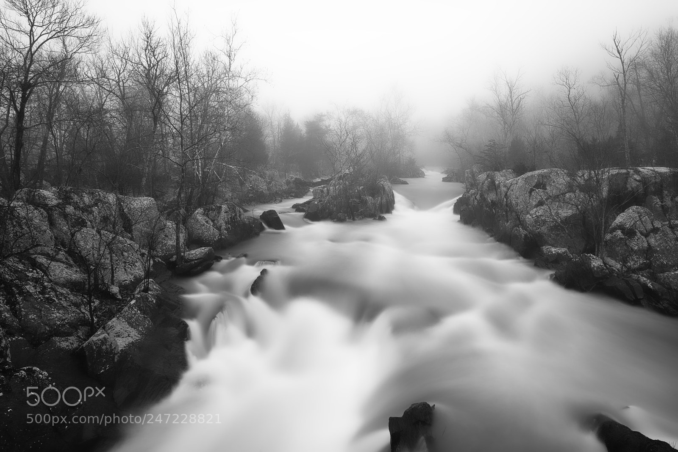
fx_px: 452
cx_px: 339
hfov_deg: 73.7
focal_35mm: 24
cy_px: 226
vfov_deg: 53.2
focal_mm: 24
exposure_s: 25
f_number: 16
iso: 79
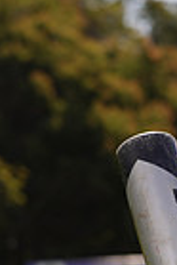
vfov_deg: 4.9
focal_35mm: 417
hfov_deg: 3.3
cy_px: 534
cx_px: 231
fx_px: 3068
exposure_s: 1/160
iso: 80
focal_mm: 100
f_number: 9
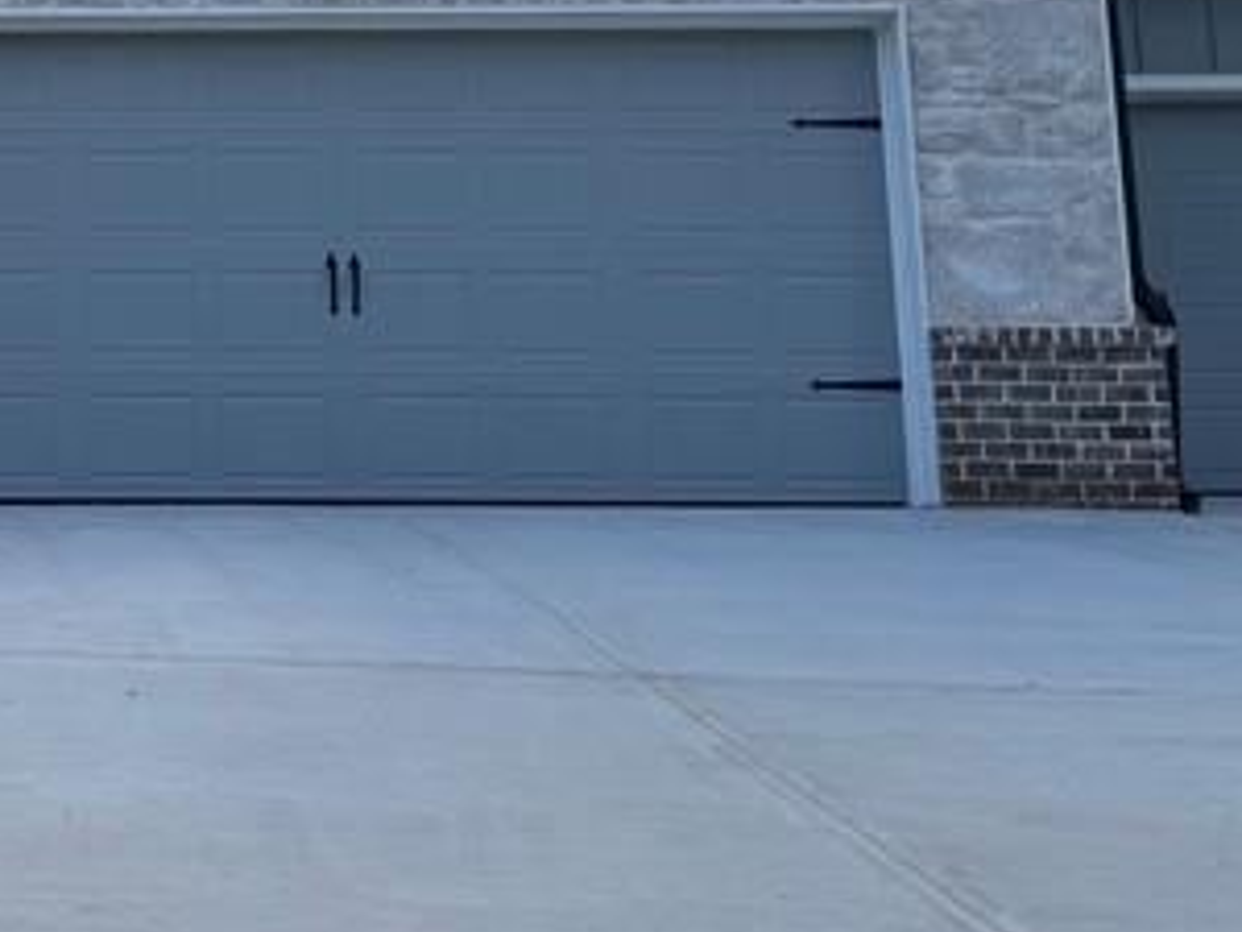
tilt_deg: +11.3
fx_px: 2942
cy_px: -128
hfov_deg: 22.4
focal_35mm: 82
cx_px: -141
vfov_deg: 17.3
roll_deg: -0.4
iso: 80
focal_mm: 6.76
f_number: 1.78
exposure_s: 1/2959
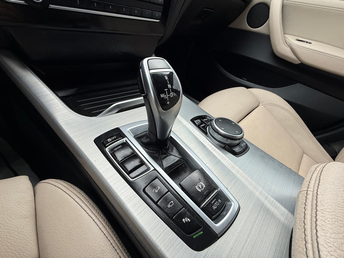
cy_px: 129
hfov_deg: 102.1
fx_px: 139
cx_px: 172
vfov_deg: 85.7
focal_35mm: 14
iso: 50
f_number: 2.2
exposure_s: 1/297
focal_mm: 2.22
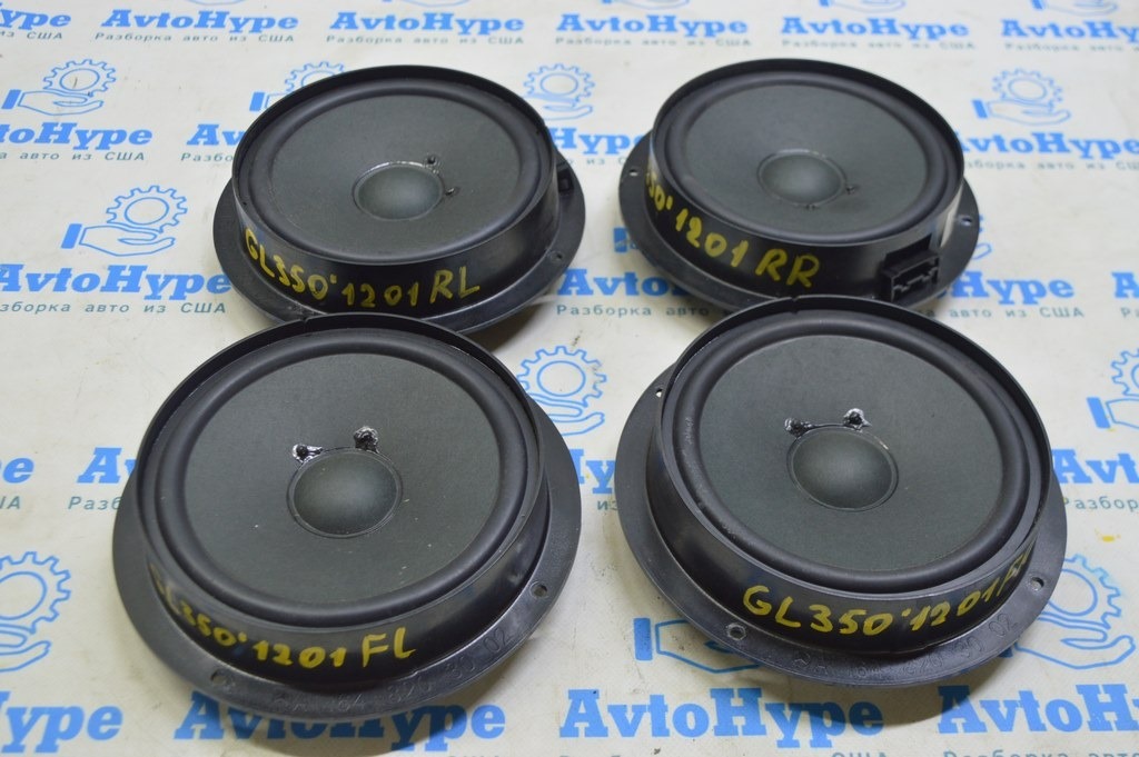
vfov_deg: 34.2
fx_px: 1233
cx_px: 570
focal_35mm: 39
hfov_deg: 49.6
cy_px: 378
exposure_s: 1/20
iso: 400
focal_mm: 26
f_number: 5.6
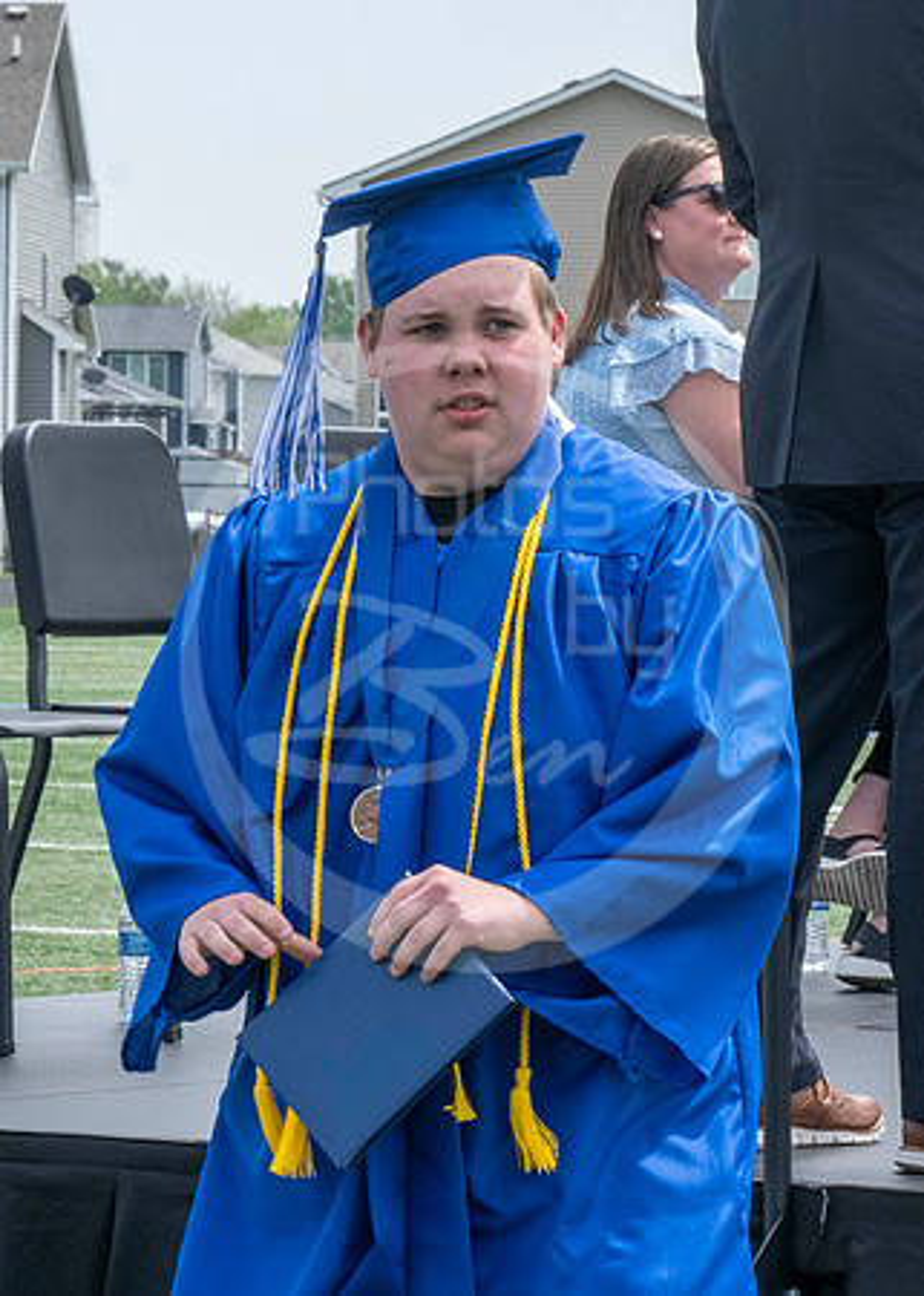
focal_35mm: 234
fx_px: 8615
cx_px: 259
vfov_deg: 8.6
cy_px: 595
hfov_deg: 6.1
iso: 200
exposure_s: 1/250
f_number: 13
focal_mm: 70
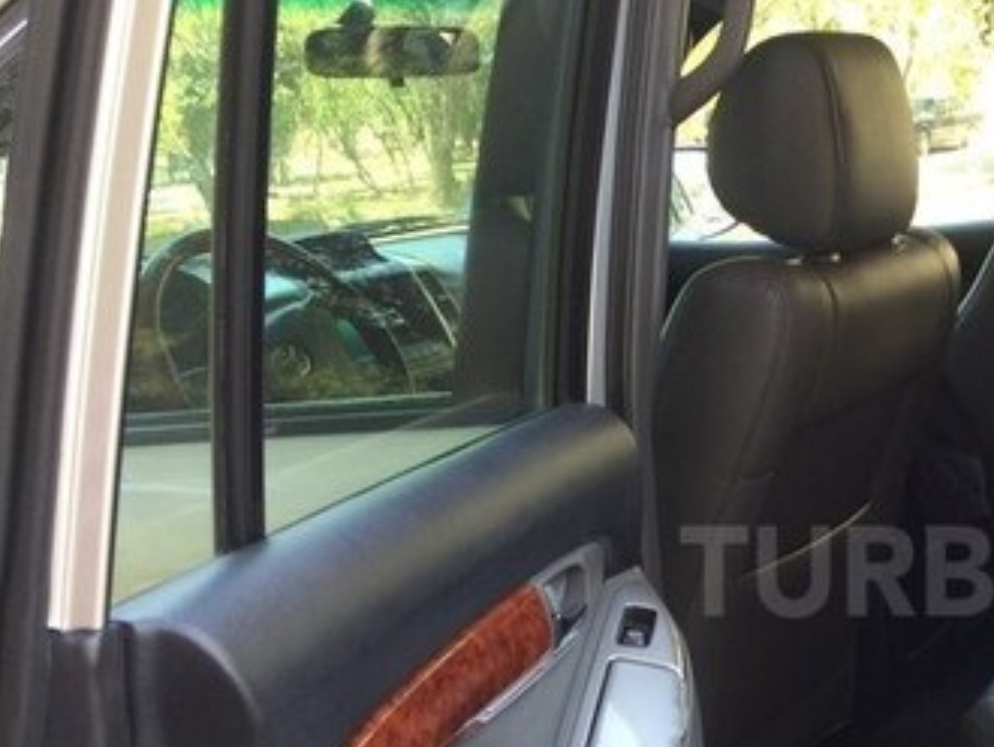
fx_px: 1667
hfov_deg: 30.9
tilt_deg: -18.3
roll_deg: +2.2
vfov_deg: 24.9
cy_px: 571
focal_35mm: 58
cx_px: 988
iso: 50
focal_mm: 4.15
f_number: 2.2
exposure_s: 1/100
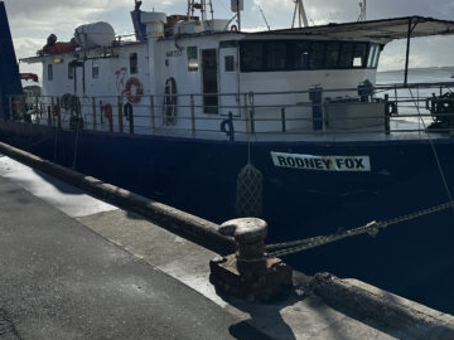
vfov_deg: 35.4
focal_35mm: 40
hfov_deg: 46.3
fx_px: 525
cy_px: 96
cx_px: 291
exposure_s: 1/15625
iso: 100
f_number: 1.78
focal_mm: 6.86
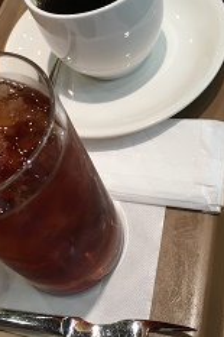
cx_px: 77
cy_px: 121
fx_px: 439
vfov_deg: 41.5
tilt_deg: -53.0
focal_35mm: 47
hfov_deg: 28.4
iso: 25
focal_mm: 4.15
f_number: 2.2
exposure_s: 1/30
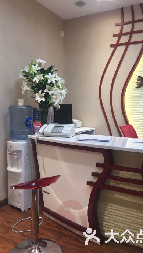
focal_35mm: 32
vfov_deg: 61.0
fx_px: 216
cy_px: 127
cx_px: 78
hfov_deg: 36.7
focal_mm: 4.15
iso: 64
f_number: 2.2
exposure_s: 1/33
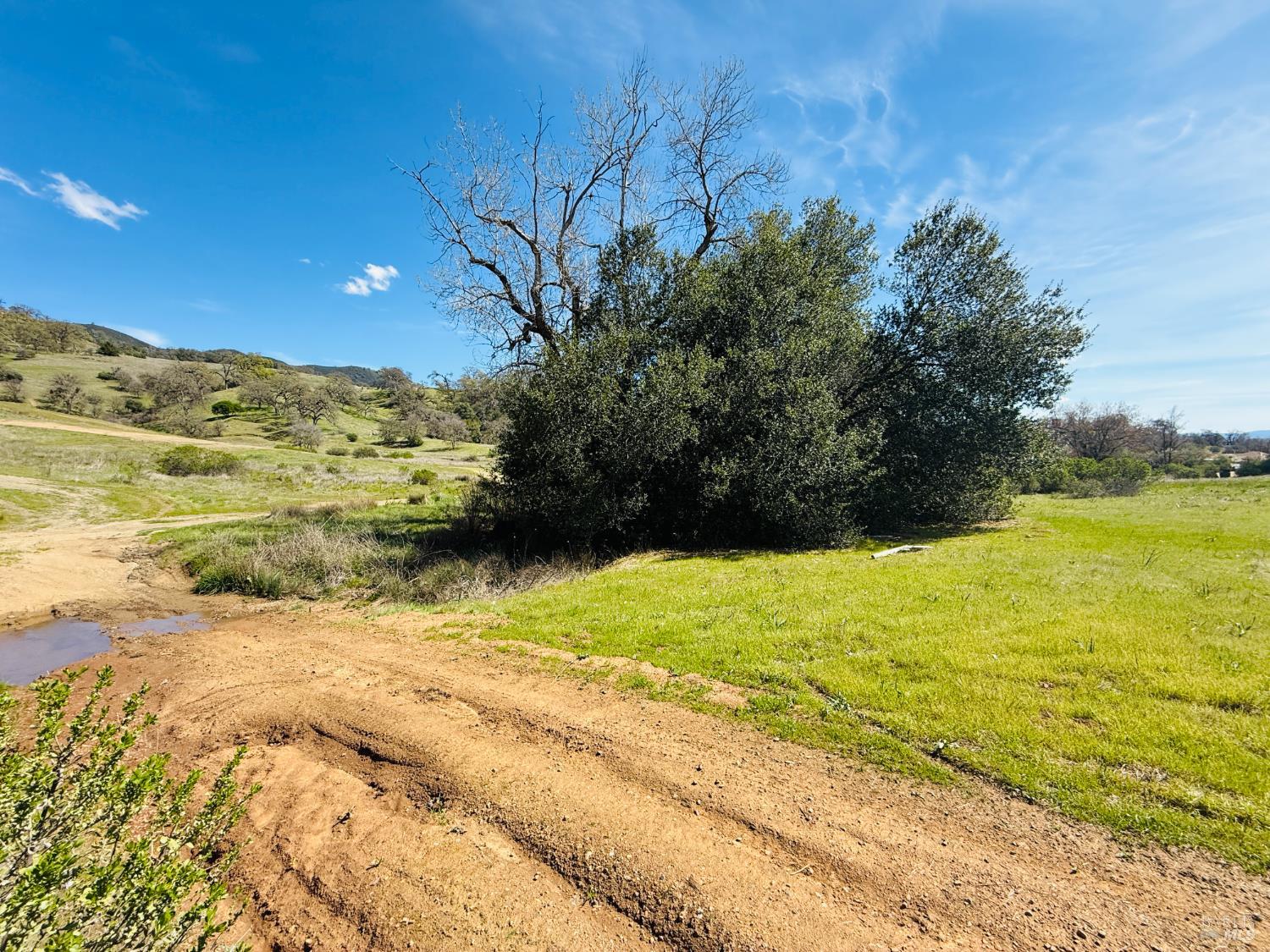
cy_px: 476
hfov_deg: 102.1
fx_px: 514
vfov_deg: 85.7
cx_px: 635
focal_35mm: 14
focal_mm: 2.22
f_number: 2.2
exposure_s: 1/853
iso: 50
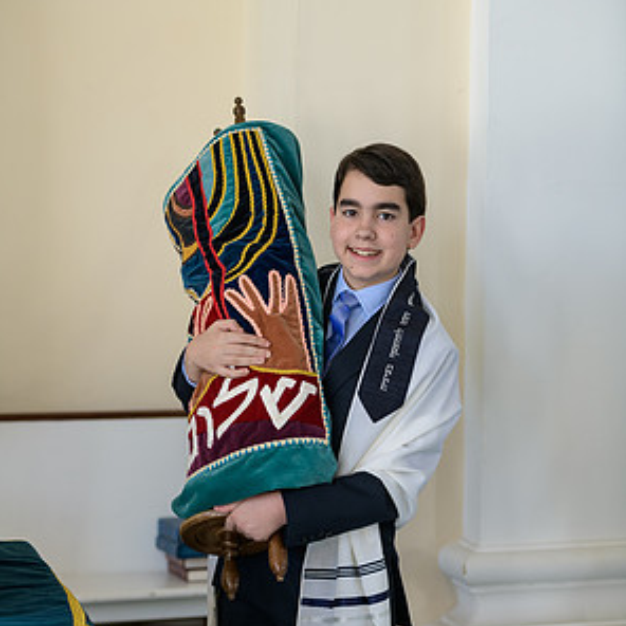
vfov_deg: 17.9
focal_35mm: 97
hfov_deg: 17.9
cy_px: 351
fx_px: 1985
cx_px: 313
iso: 400
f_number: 3.2
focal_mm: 75
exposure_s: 1/125
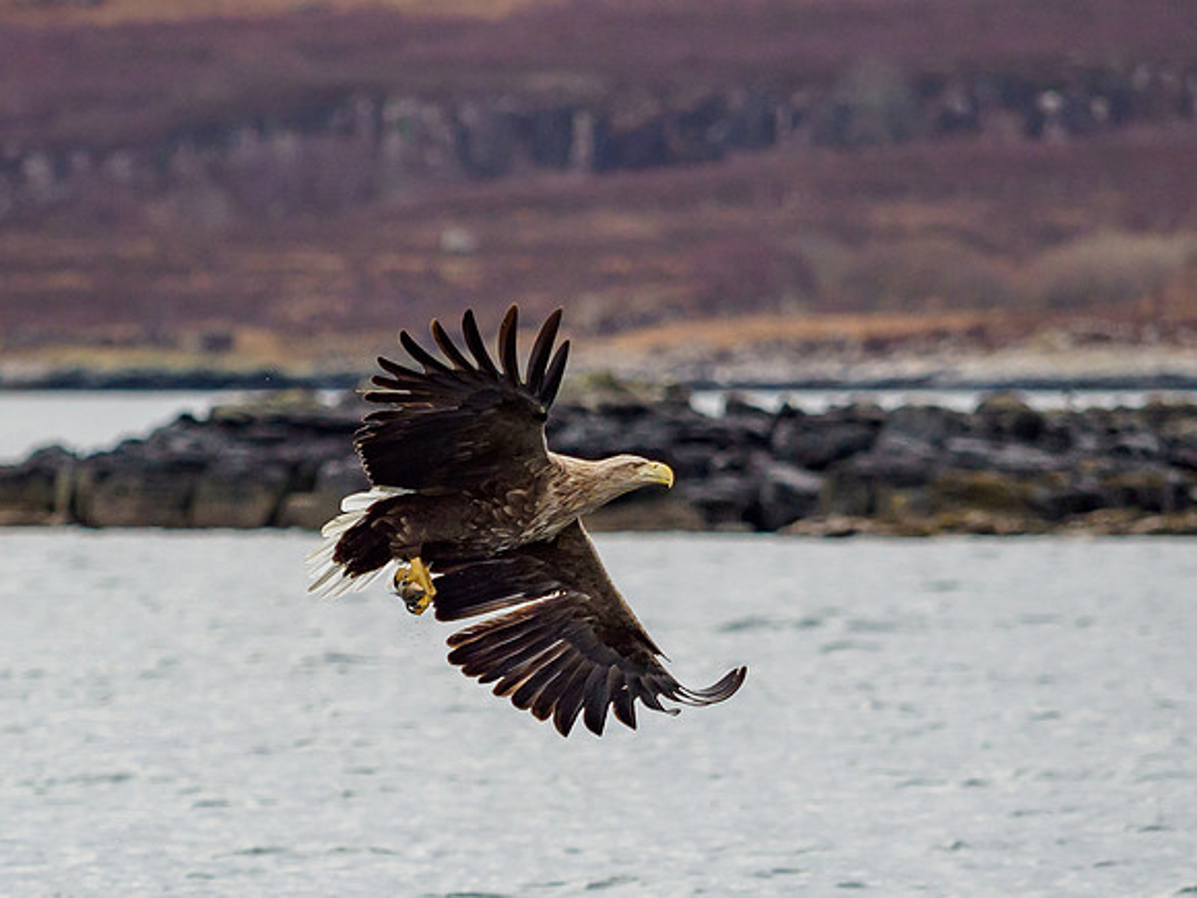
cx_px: 433
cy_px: 624
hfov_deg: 3.0
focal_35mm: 652
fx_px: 22558
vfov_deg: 2.3
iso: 250
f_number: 2.8
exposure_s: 1/2000
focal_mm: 150
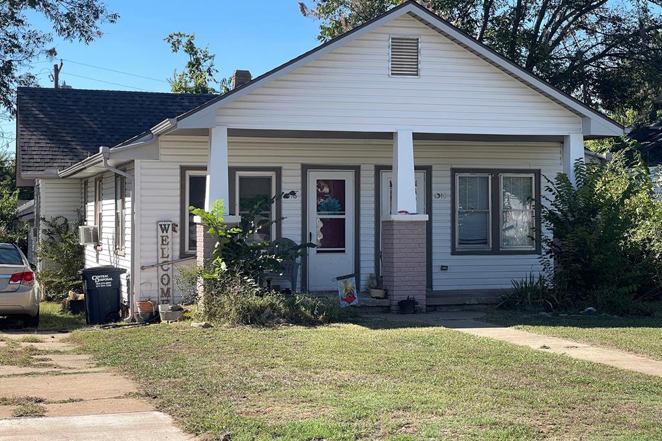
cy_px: 213
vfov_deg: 20.3
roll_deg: -0.7
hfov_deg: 30.1
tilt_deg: +0.2
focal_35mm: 67
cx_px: 332
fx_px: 1232
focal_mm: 7.5
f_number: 2.2
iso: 20
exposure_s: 1/708
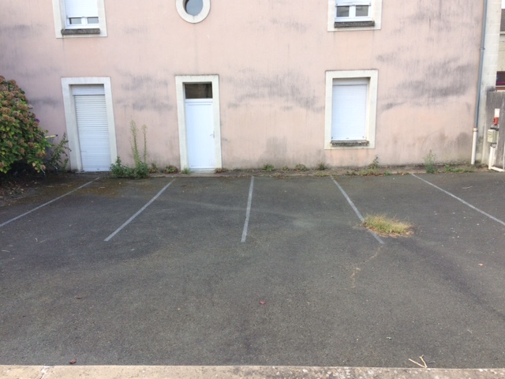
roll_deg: +1.9
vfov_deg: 48.2
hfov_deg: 61.7
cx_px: 252
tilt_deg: -12.0
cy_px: 190
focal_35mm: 29
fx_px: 423
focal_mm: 4.15
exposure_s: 1/208
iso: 32
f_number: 2.2
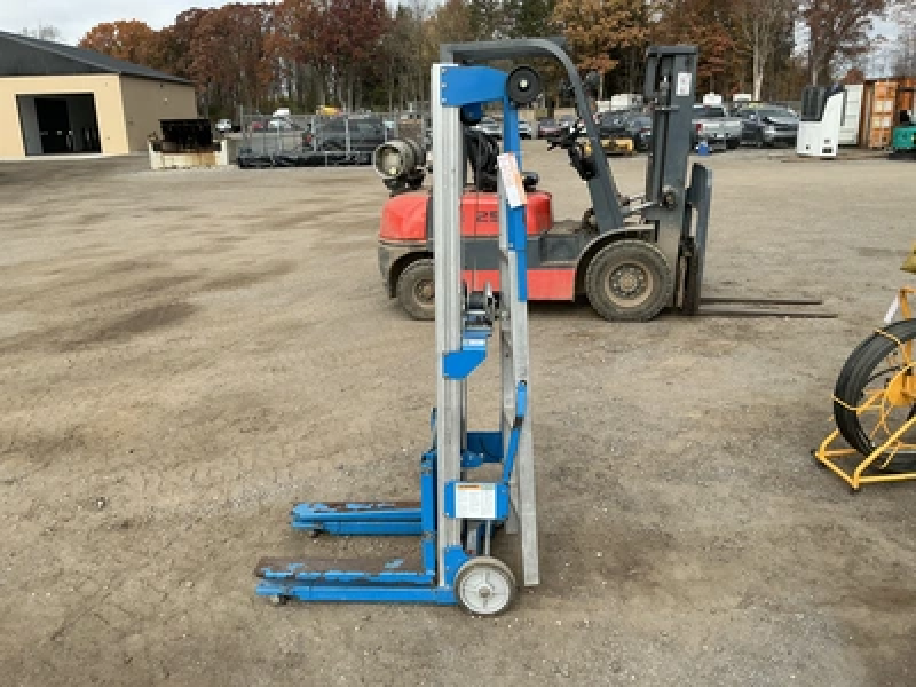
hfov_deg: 63.4
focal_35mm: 28
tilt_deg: -16.3
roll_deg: +1.4
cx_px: 458
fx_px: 741
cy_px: 344
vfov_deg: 49.7
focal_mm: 3
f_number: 1.8
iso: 25
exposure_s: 1/1195
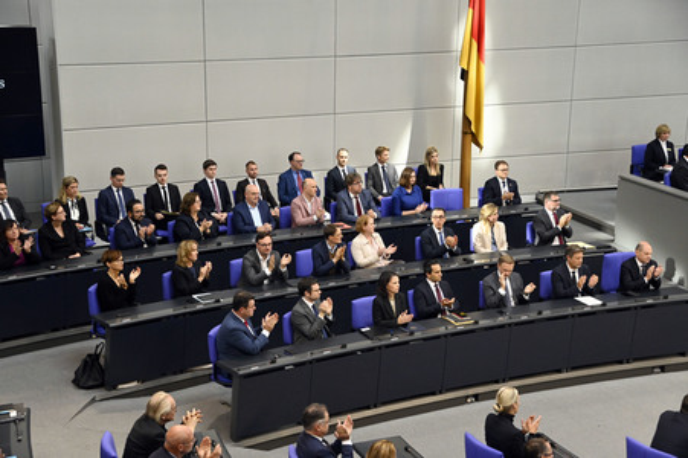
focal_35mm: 62
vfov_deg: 21.9
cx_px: 344
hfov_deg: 32.4
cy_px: 229
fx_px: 1184
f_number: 4.8
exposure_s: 1/320
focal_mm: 62
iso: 5000
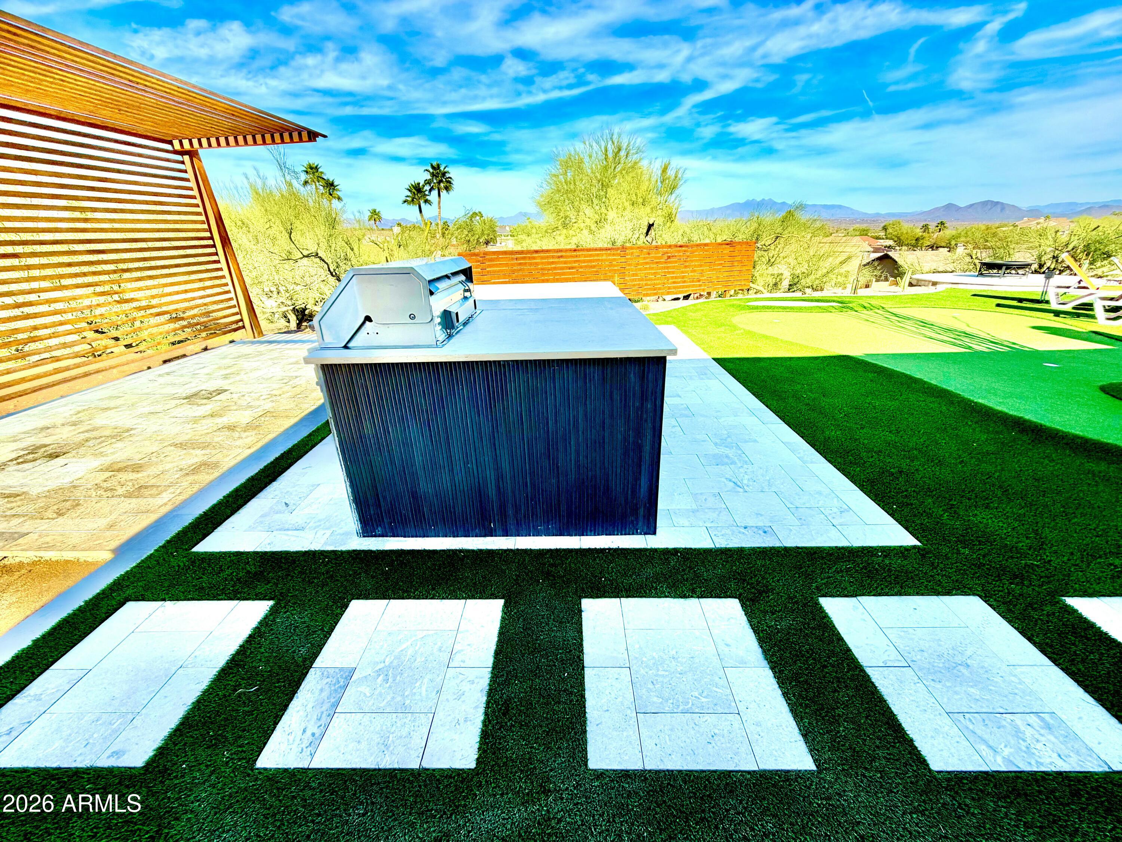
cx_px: 561
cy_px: 421
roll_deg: +2.0
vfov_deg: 85.7
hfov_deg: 102.1
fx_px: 454
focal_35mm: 14
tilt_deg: -23.0
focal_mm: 2.22
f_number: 2.2
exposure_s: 1/770
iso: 25
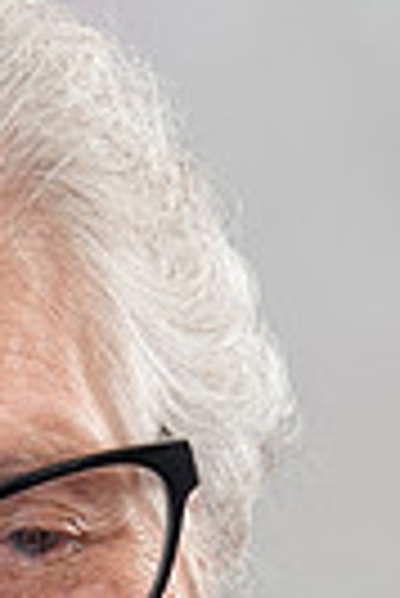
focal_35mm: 432
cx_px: 249
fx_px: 7181
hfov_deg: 3.2
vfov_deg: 4.7
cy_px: 1149
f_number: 5.6
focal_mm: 58
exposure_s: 1/125
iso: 200
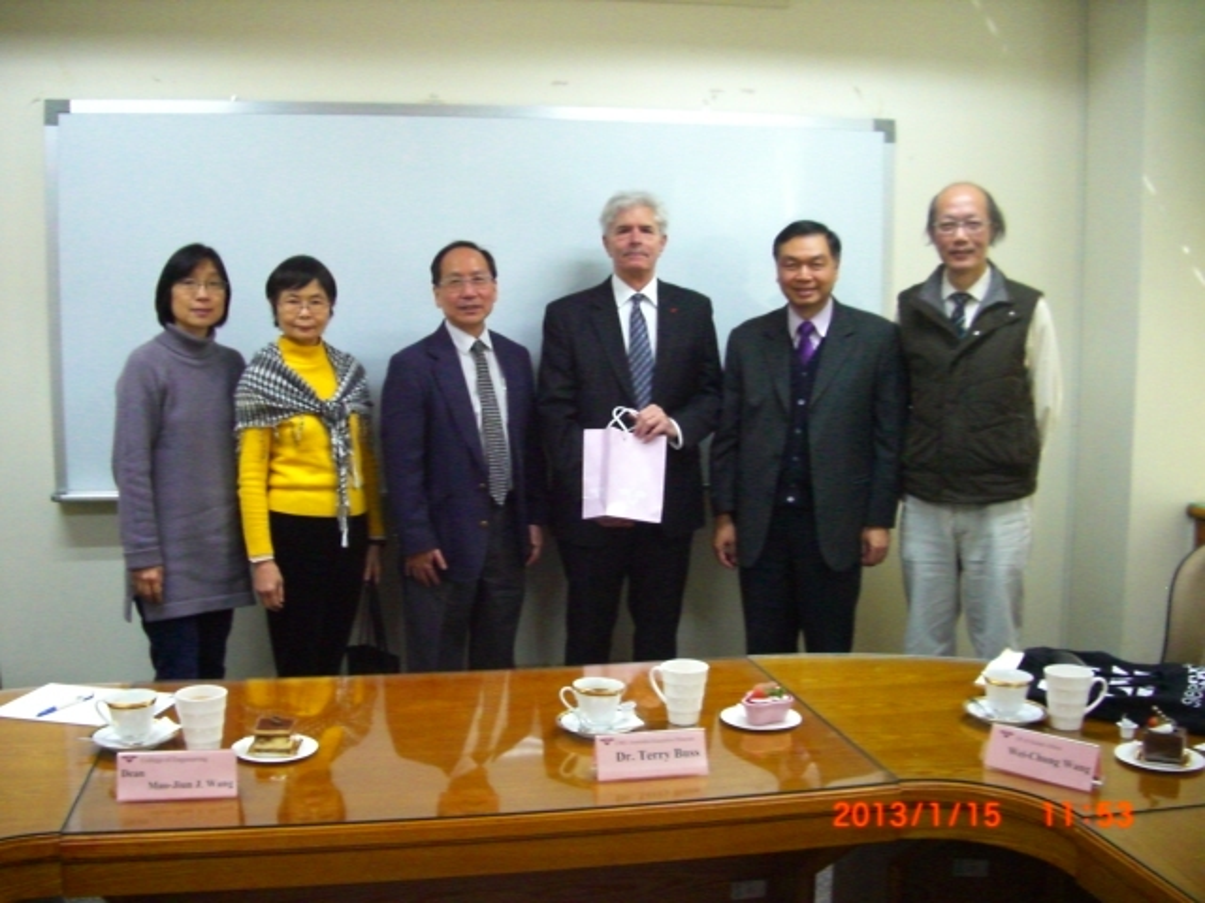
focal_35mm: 38
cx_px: 602
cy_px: 452
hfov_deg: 49.0
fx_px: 1323
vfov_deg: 37.7
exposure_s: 1/125
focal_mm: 7.9
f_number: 2.8
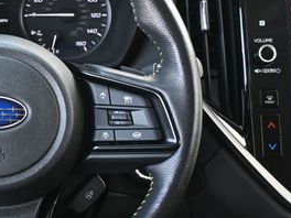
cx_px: -6
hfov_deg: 18.2
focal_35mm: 105
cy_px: 112
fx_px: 883
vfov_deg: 14.1
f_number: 4.8
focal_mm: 30
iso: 1100
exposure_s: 1/125
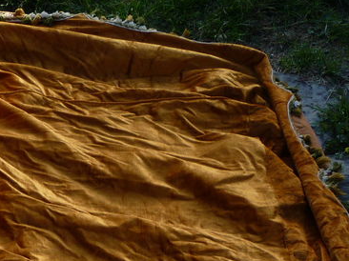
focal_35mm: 82
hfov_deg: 22.2
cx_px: -59
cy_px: 331
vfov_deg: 17.0
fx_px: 826
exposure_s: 1/160
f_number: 4
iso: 100
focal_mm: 5.2
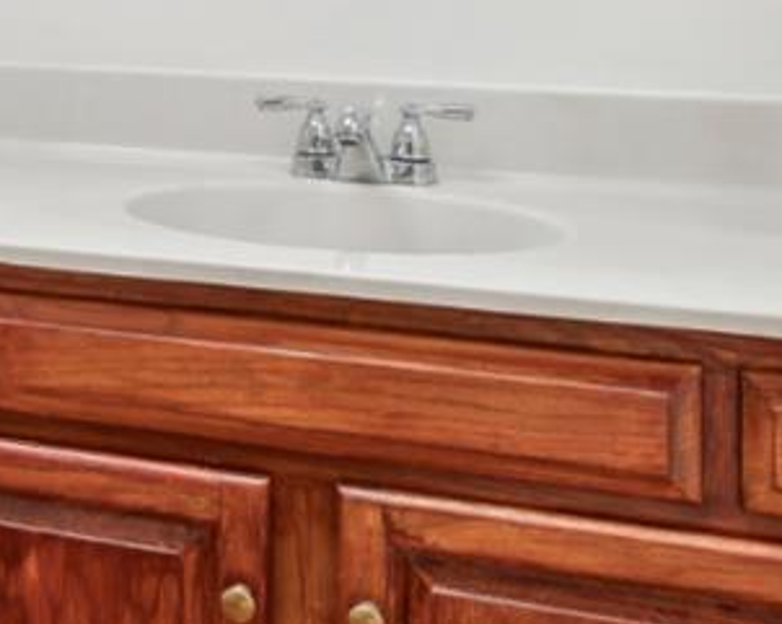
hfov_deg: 24.3
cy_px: -96
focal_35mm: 70
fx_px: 1619
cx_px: -194
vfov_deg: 20.6
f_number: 9
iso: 200
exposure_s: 1/8
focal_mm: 15
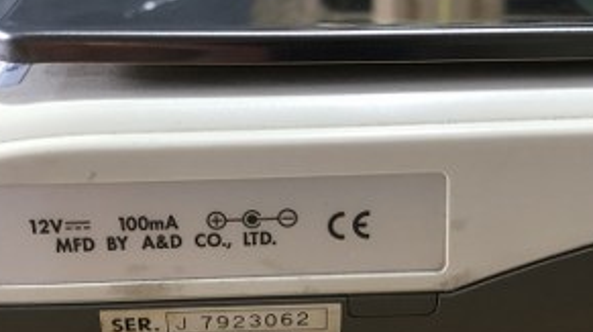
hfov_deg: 33.4
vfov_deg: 19.0
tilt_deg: -26.2
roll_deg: +1.3
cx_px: 287
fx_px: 990
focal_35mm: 63
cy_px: 230
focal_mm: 4
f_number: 1.8
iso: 40
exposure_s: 1/20
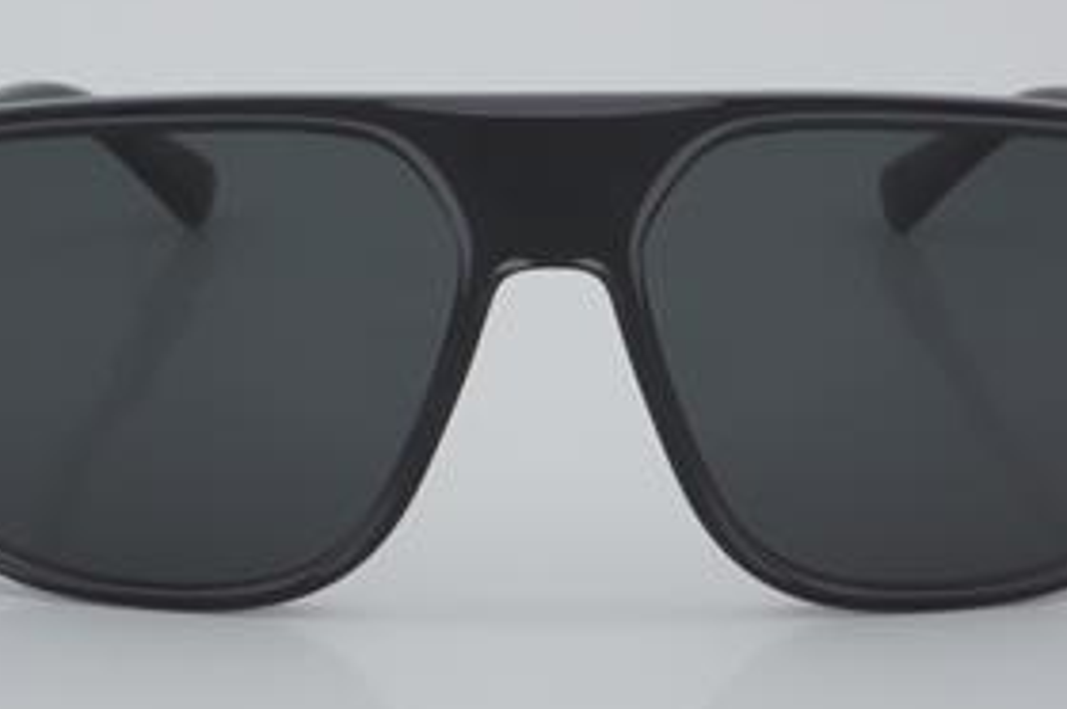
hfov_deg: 17.4
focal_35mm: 118
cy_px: 297
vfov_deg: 11.6
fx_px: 3485
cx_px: 549
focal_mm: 55
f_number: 32
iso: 100
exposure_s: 1/4
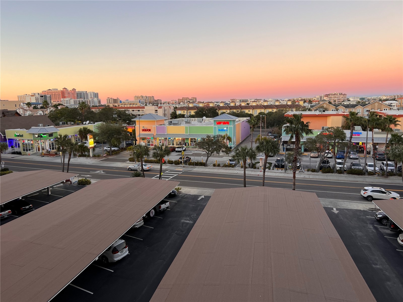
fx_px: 303
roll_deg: +1.0
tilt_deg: -7.9
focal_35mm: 26
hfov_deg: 67.3
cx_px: 202
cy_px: 151
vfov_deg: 53.1
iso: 32
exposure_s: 1/121
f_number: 1.5
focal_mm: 5.7
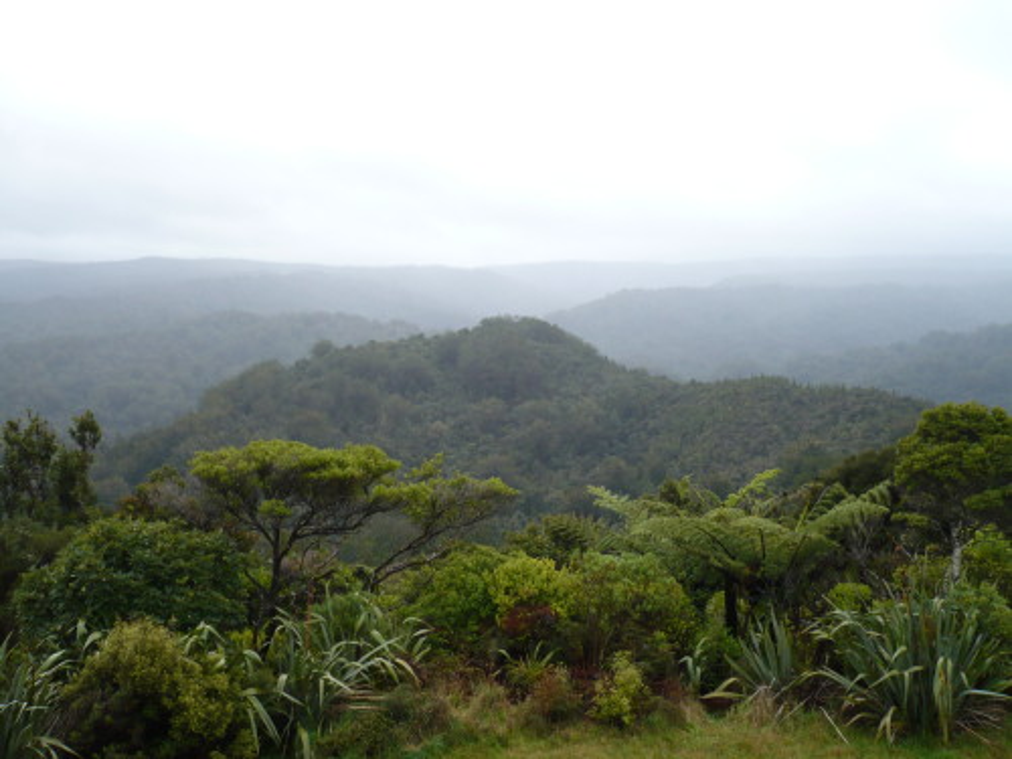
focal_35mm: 35
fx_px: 1023
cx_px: 506
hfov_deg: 52.6
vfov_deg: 40.7
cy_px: 380
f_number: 2.8
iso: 100
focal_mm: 5.8
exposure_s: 1/1000
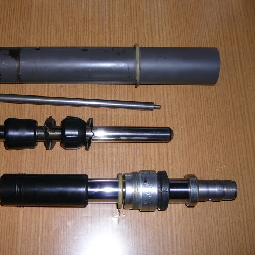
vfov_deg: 34.7
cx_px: 84
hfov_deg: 34.3
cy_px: 127
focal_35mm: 49
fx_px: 408
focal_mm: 6.1
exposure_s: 1/30
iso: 100
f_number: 3.1
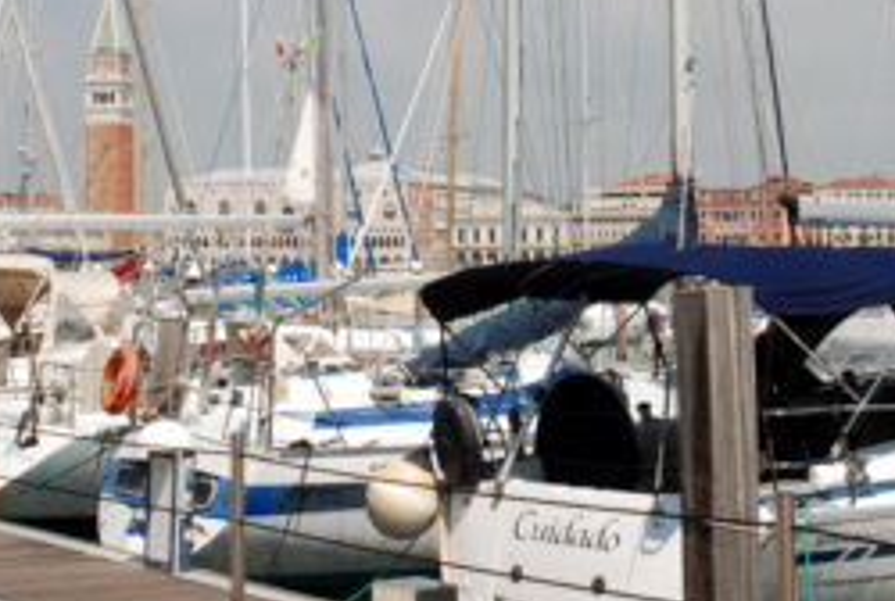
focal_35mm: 81
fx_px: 2019
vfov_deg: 16.8
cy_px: 123
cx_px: 426
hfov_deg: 25.0
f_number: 22
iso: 100
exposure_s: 1/50
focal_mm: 27
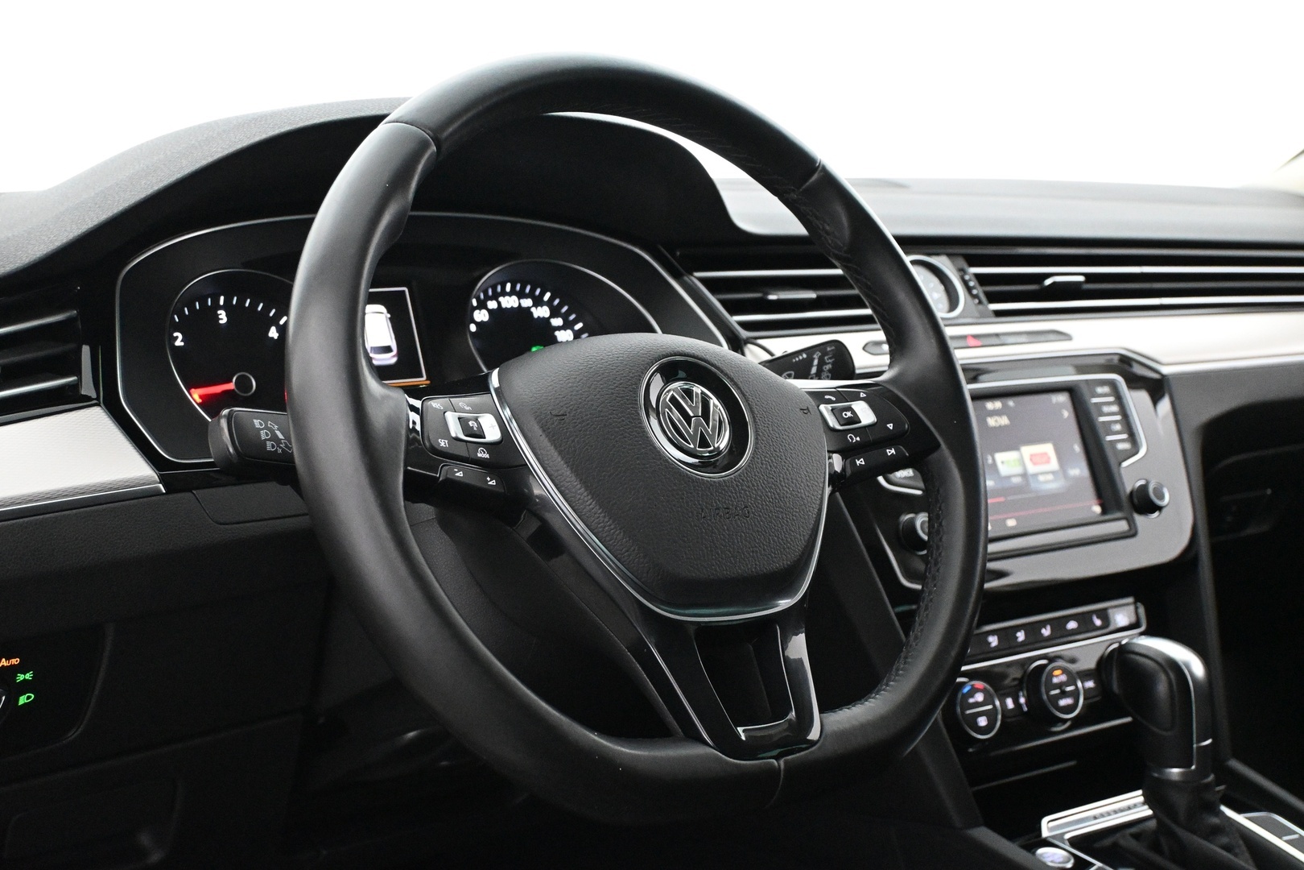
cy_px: 435
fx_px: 1711
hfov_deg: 41.7
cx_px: 652
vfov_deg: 28.5
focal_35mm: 47
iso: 6400
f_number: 5
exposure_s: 1/60
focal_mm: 31.5
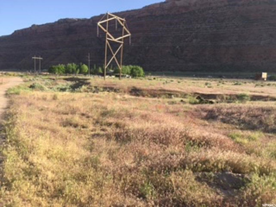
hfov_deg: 61.7
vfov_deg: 48.2
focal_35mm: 29
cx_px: 138
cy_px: 104
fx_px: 231
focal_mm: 4.15
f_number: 2.2
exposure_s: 1/746
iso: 32
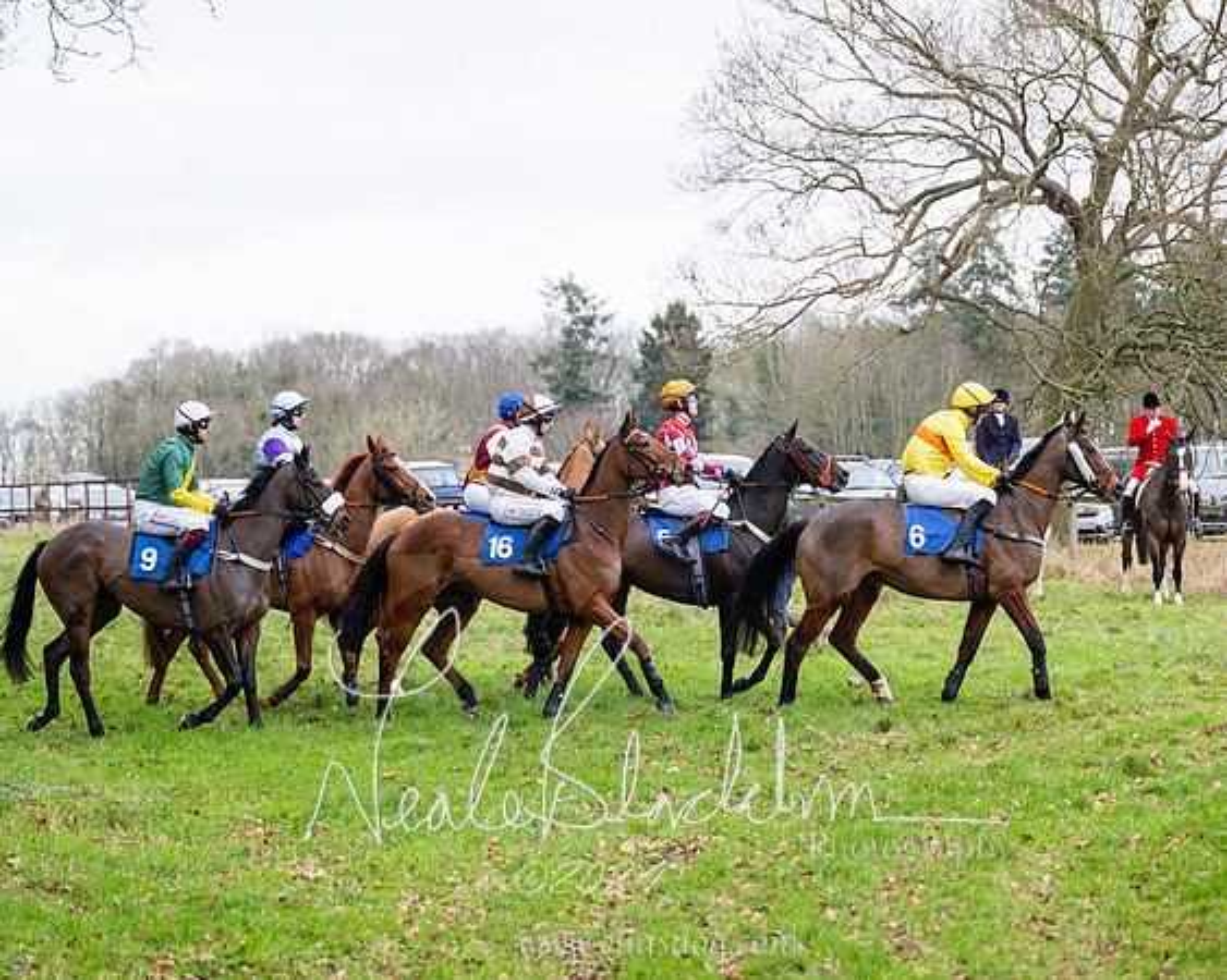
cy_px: 490
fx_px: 4007
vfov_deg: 14.0
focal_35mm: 110
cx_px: 651
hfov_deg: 17.4
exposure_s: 1/640
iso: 640
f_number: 4
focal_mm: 98
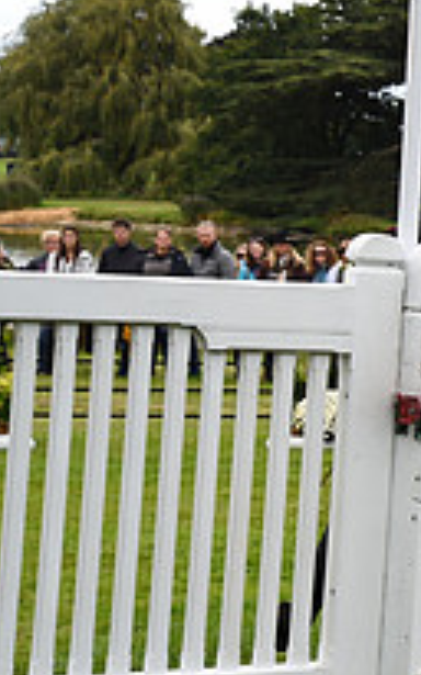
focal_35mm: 150
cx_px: 914
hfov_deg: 8.2
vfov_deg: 13.9
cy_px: 207
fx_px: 2756
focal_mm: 52
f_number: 5.6
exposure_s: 1/1250
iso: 900
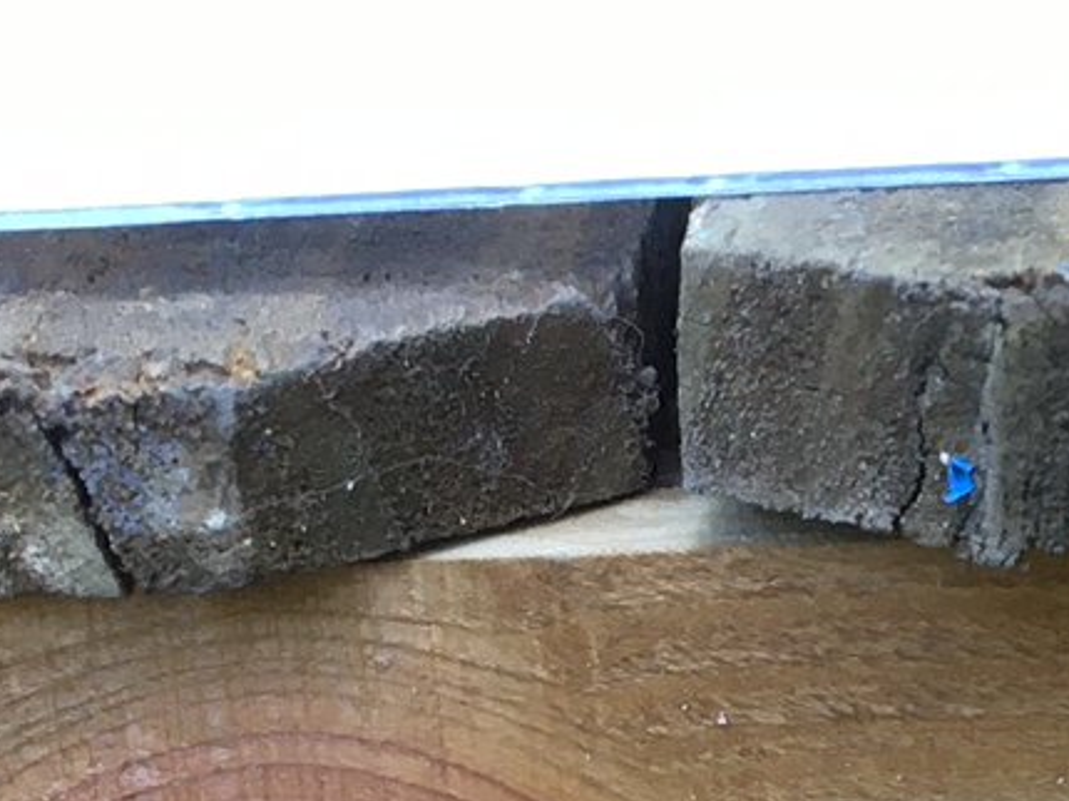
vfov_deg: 10.6
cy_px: 1114
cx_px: 699
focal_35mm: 136
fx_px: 4198
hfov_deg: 14.5
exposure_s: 1/40
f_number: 2.2
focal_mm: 4.15
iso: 32
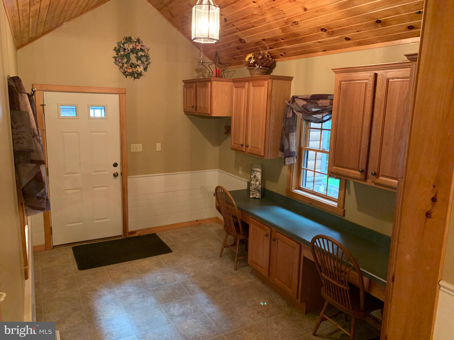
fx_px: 341
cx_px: 227
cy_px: 170
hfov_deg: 67.3
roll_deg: -1.1
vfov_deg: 53.1
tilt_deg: -9.6
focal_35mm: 26
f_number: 1.8
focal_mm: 4.25
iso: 640
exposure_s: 1/30
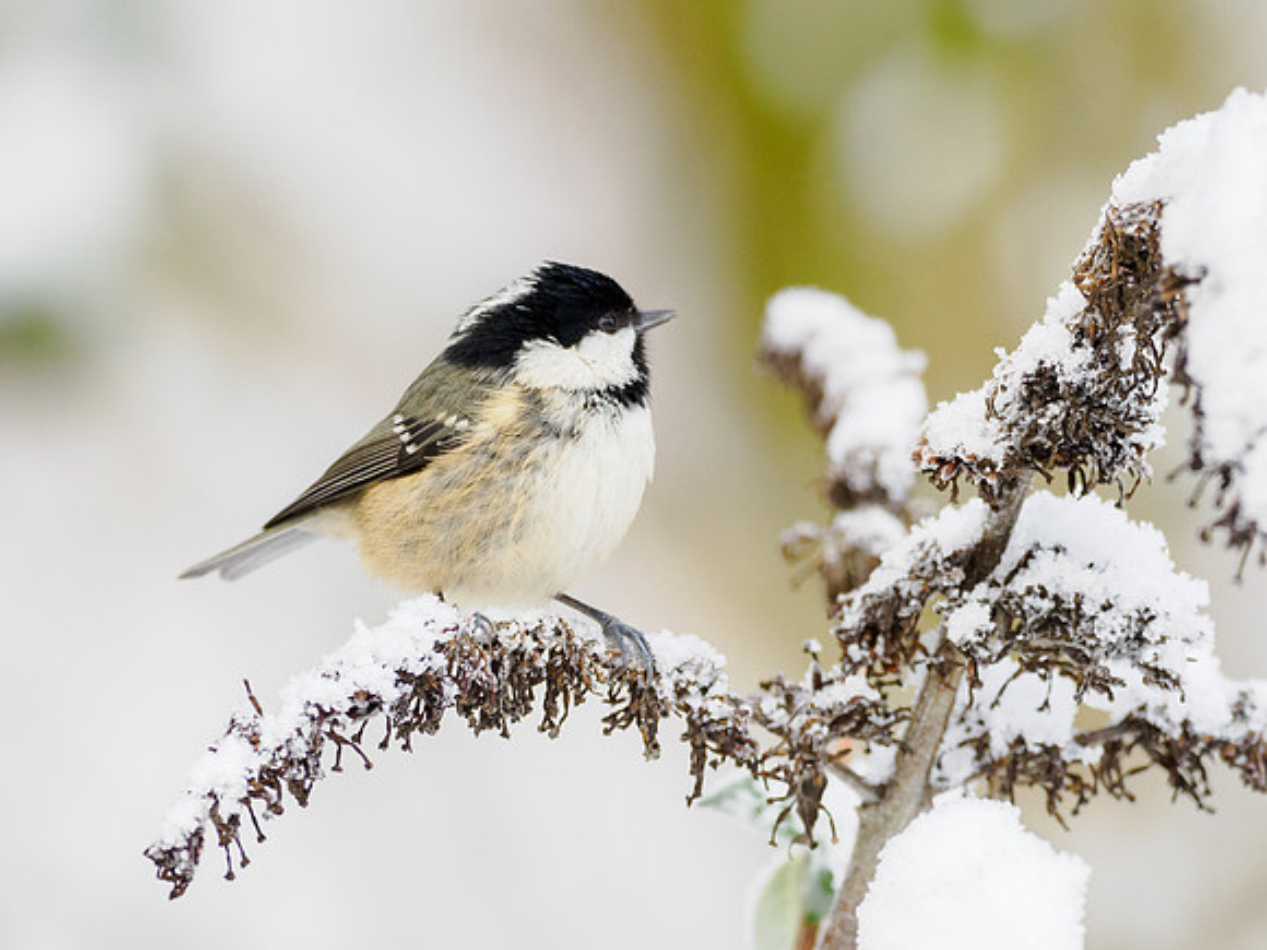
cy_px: 349
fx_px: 29695
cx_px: 412
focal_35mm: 811
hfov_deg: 2.4
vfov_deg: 1.8
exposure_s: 1/800
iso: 1250
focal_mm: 300
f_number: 4
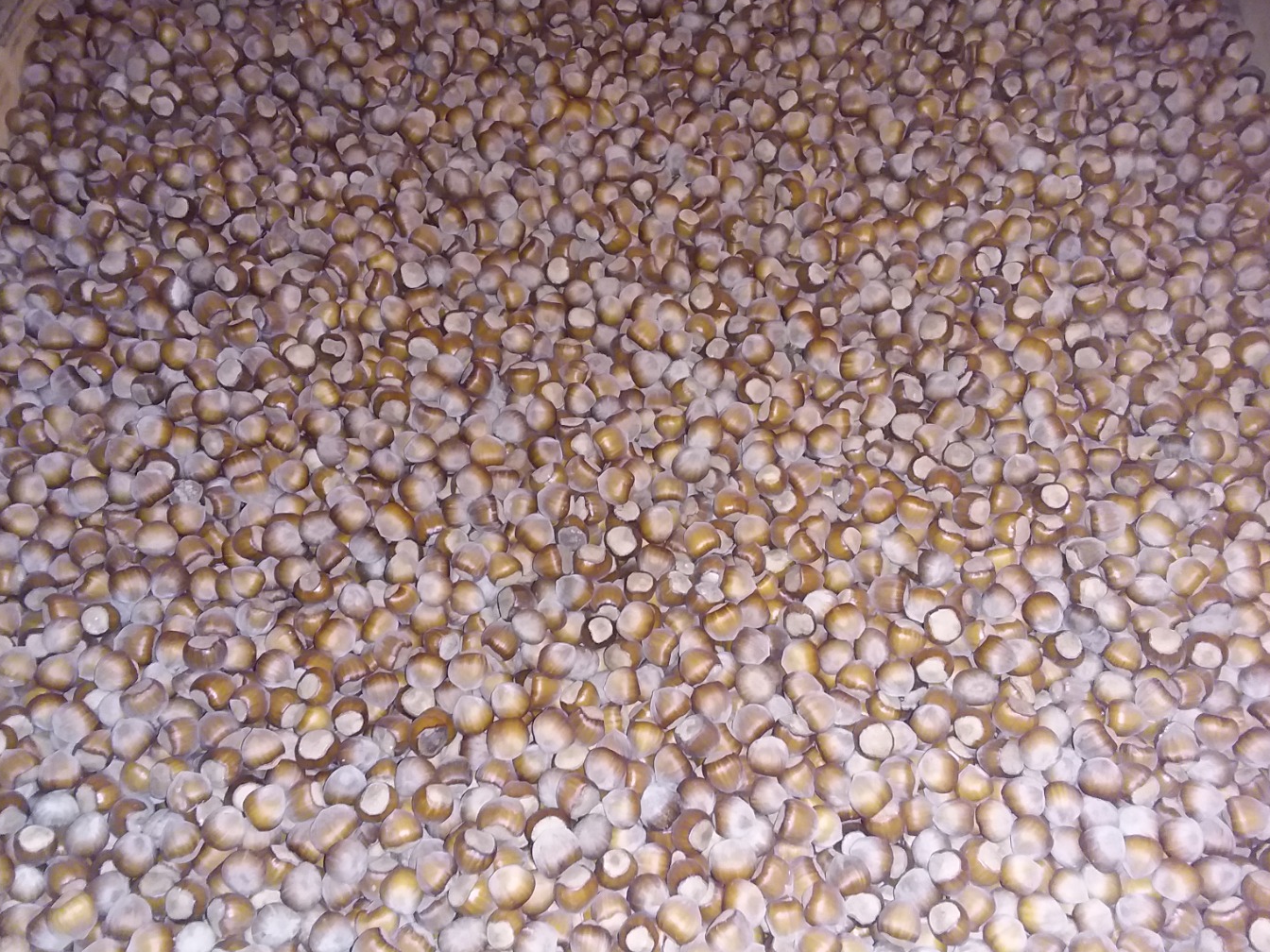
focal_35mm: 30
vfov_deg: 46.8
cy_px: 495
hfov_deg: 59.9
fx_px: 1101
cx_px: 612
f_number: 1.9
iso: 160
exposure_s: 1/25
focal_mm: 2.91
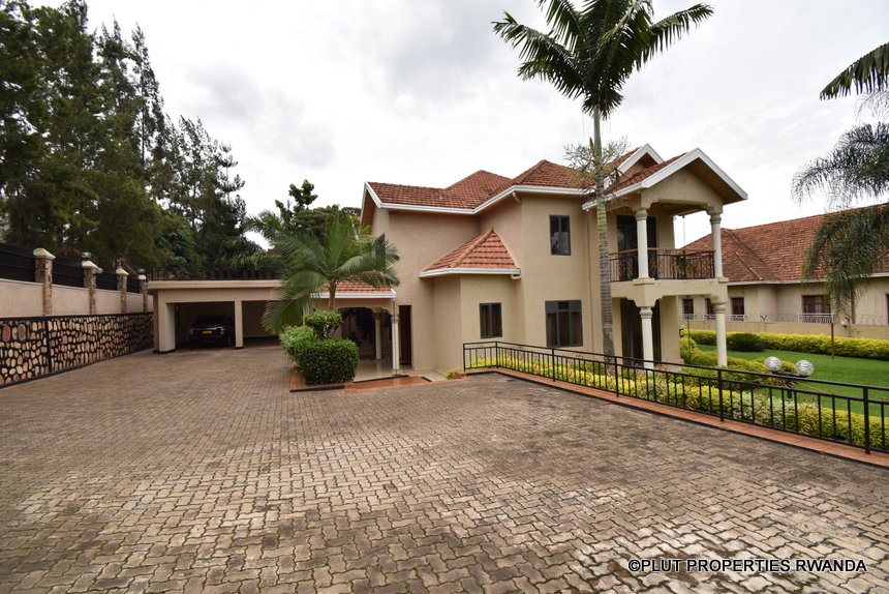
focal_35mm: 15
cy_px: 297
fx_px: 371
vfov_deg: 77.4
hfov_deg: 100.4
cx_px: 444
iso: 100
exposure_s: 1/200
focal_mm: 10
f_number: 8
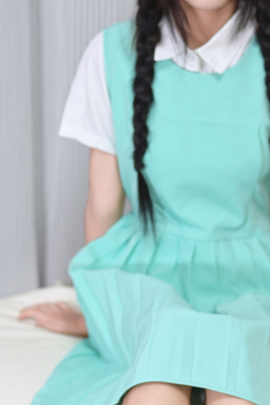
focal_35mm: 112
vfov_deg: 18.2
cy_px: 278
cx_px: 118
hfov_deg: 12.2
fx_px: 1260
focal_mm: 45
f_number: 2.1
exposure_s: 1/100
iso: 900
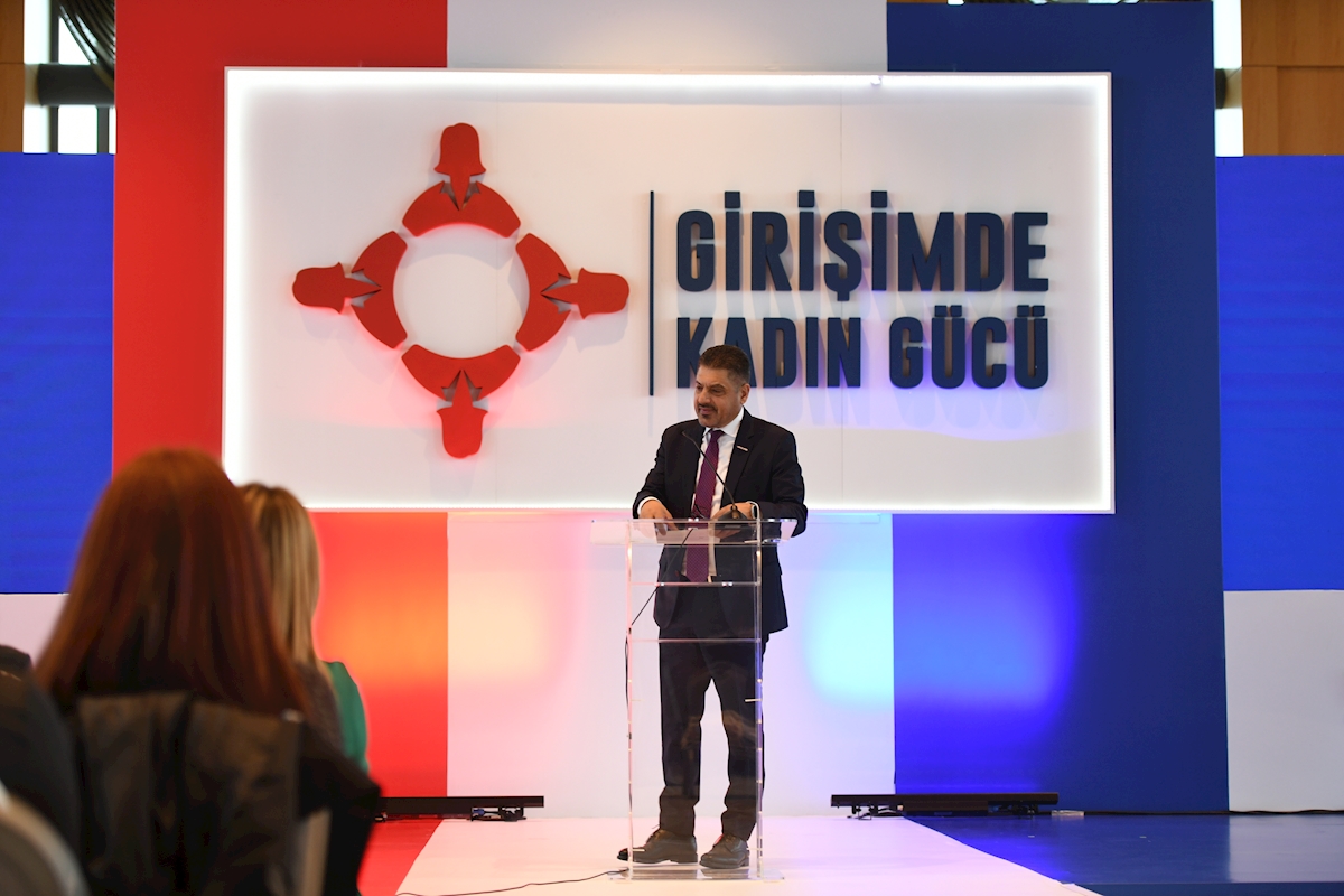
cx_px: 672
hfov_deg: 23.9
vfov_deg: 16.1
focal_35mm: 85
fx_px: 3173
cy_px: 448
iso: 800
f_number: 3.2
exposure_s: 1/200
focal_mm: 85
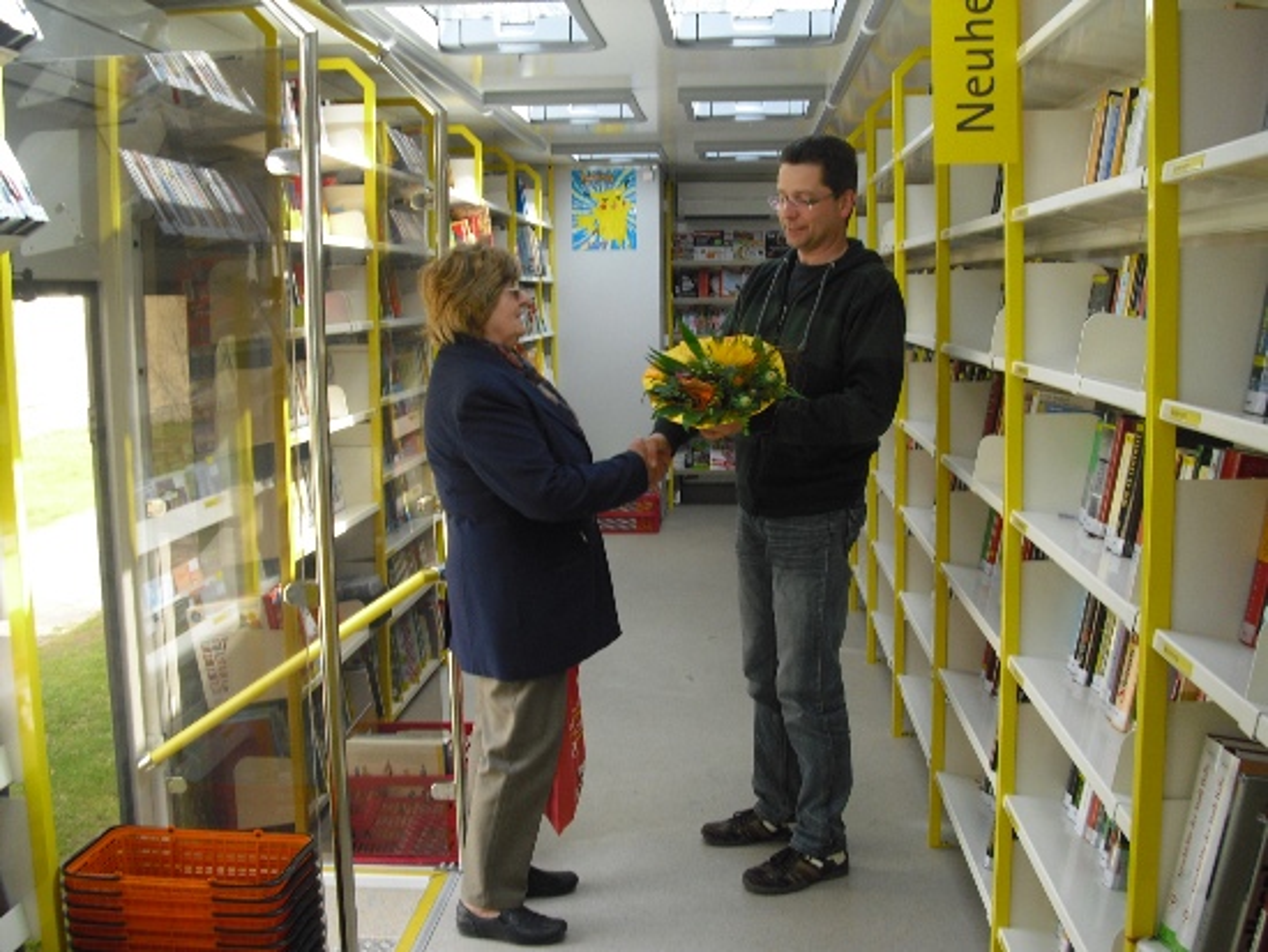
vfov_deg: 37.7
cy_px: 476
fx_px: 1393
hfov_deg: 49.0
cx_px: 634
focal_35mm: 38
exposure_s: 1/80
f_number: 2.8
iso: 100
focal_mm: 6.2
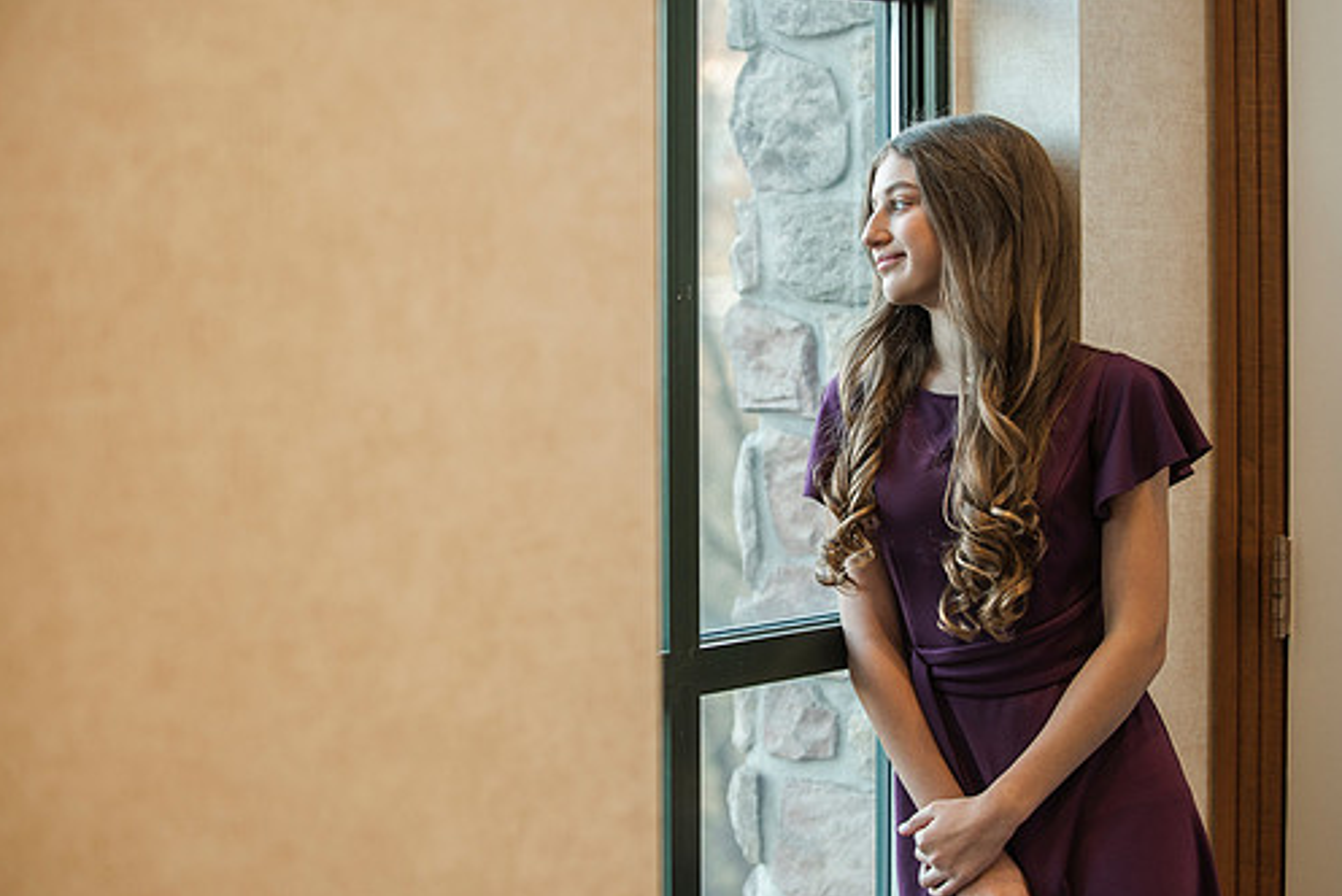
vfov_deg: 15.6
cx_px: 741
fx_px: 3282
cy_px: 436
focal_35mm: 88
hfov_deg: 23.1
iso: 1000
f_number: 2.8
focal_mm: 70
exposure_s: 1/125
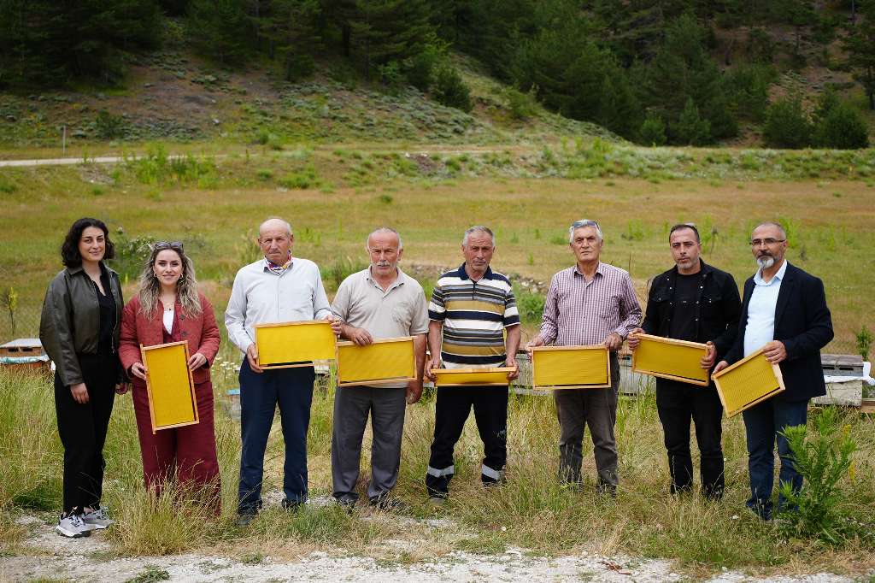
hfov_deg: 38.2
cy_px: 292
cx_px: 438
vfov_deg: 26.0
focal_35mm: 52
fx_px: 1263
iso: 100
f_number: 3.5
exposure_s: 1/750
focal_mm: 52
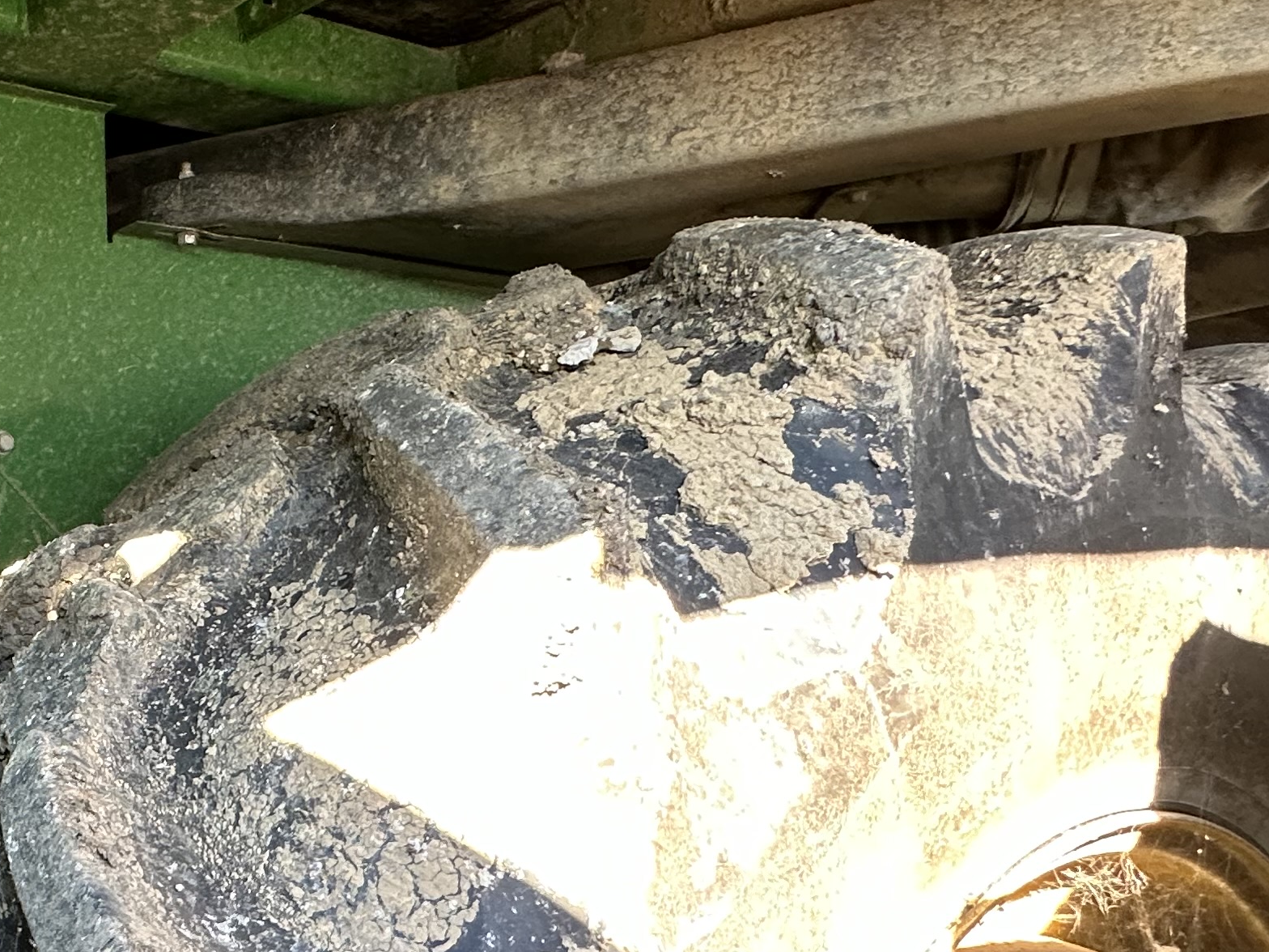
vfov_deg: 39.1
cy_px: 648
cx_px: 1
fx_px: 1320
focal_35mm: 36
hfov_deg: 43.9
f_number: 2.2
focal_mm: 2.22
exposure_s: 1/99
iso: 160
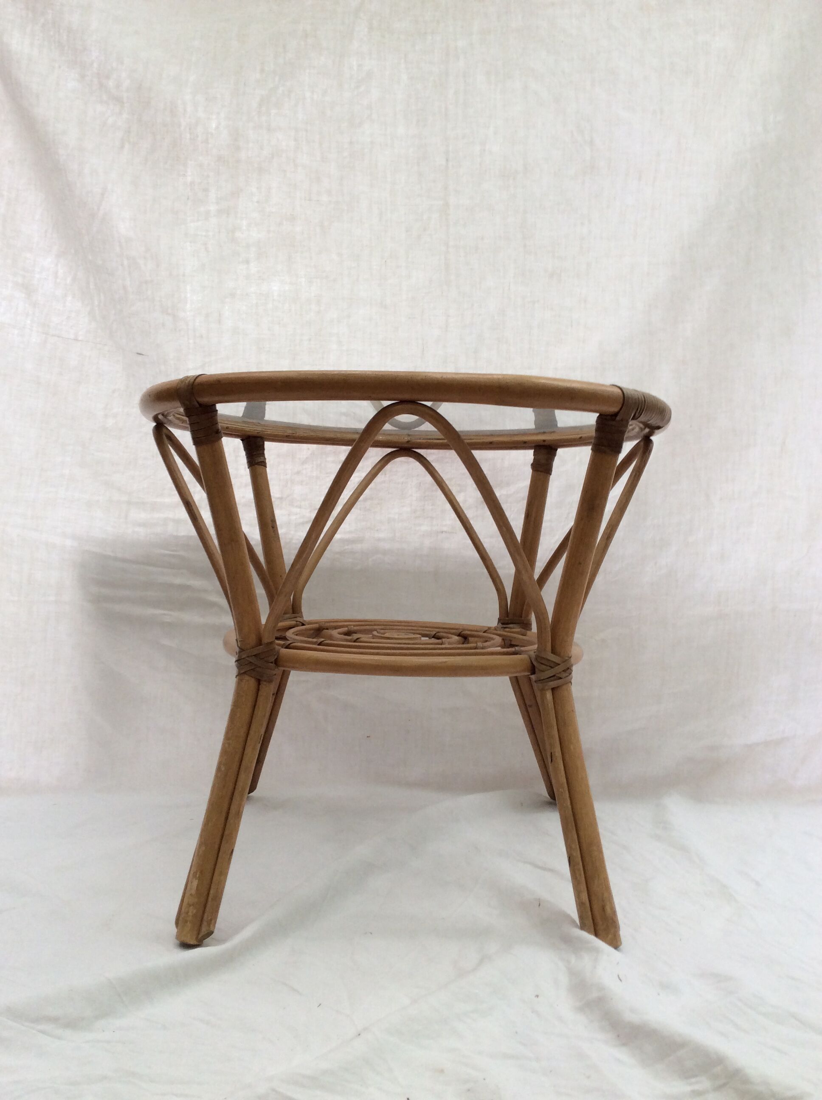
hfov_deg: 44.1
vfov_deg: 56.9
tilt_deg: -3.9
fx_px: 1016
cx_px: 411
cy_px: 550
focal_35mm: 32
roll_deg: -0.5
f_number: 2.4
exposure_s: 1/50
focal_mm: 3.3
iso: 50
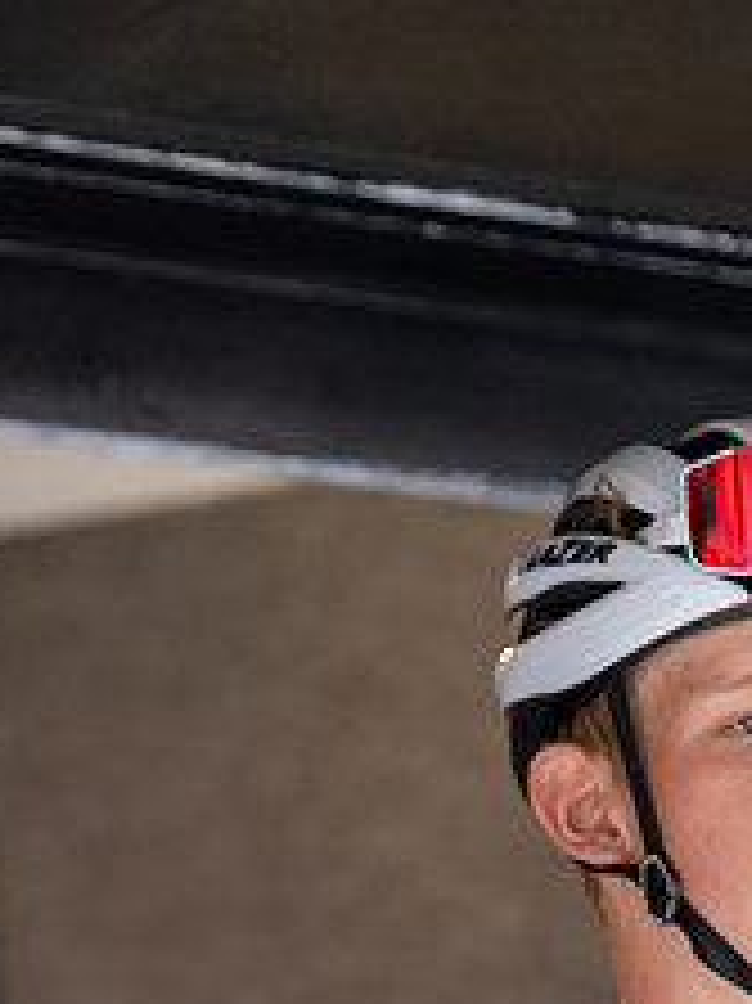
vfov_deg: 4.7
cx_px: -95
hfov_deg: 3.5
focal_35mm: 421
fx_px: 12206
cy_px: 862
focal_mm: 168
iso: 1250
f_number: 3.2
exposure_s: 1/1250
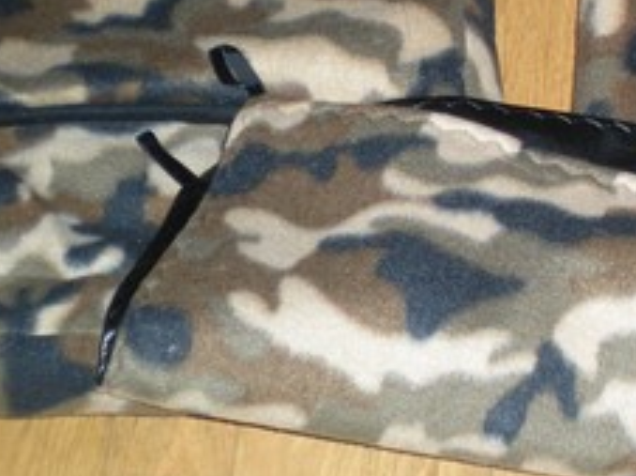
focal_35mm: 101
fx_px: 1854
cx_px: 529
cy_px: 62
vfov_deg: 14.5
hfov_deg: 19.2
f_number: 3.1
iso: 152
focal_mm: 6.3
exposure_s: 1/60
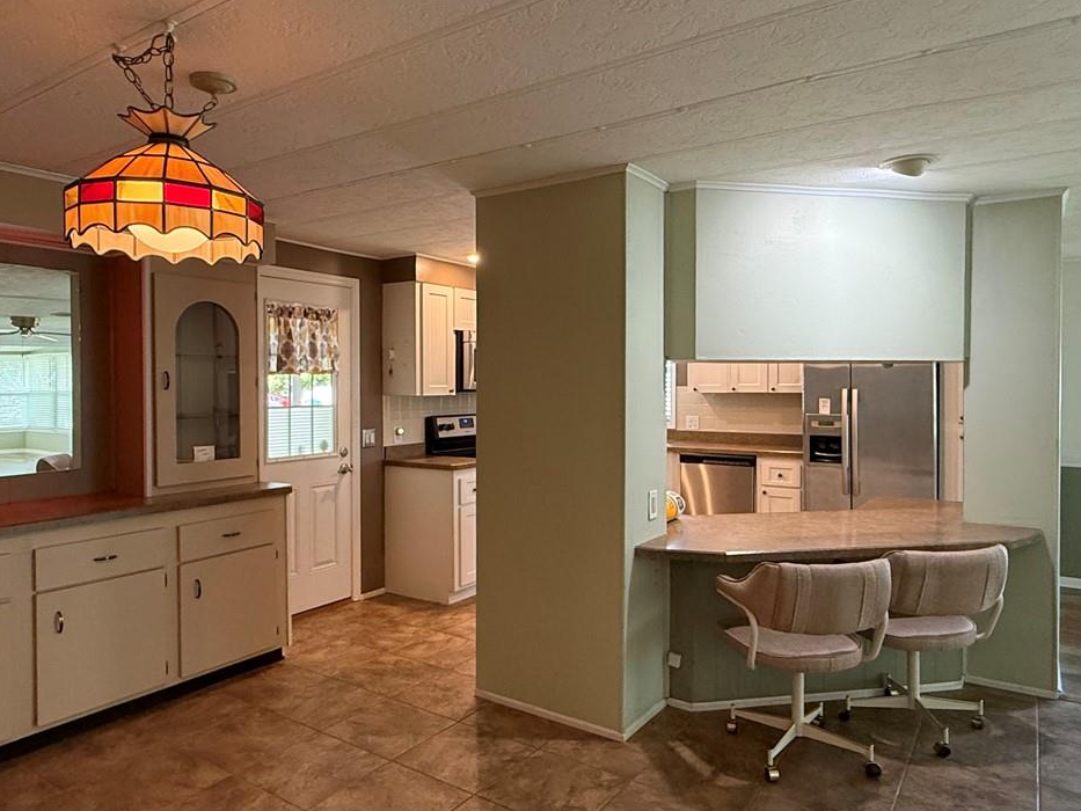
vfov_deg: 56.8
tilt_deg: -0.1
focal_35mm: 24
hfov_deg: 71.6
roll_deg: -0.1
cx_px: 523
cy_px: 392
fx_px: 750
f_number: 2.2
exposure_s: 1/60
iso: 320
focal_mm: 2.22
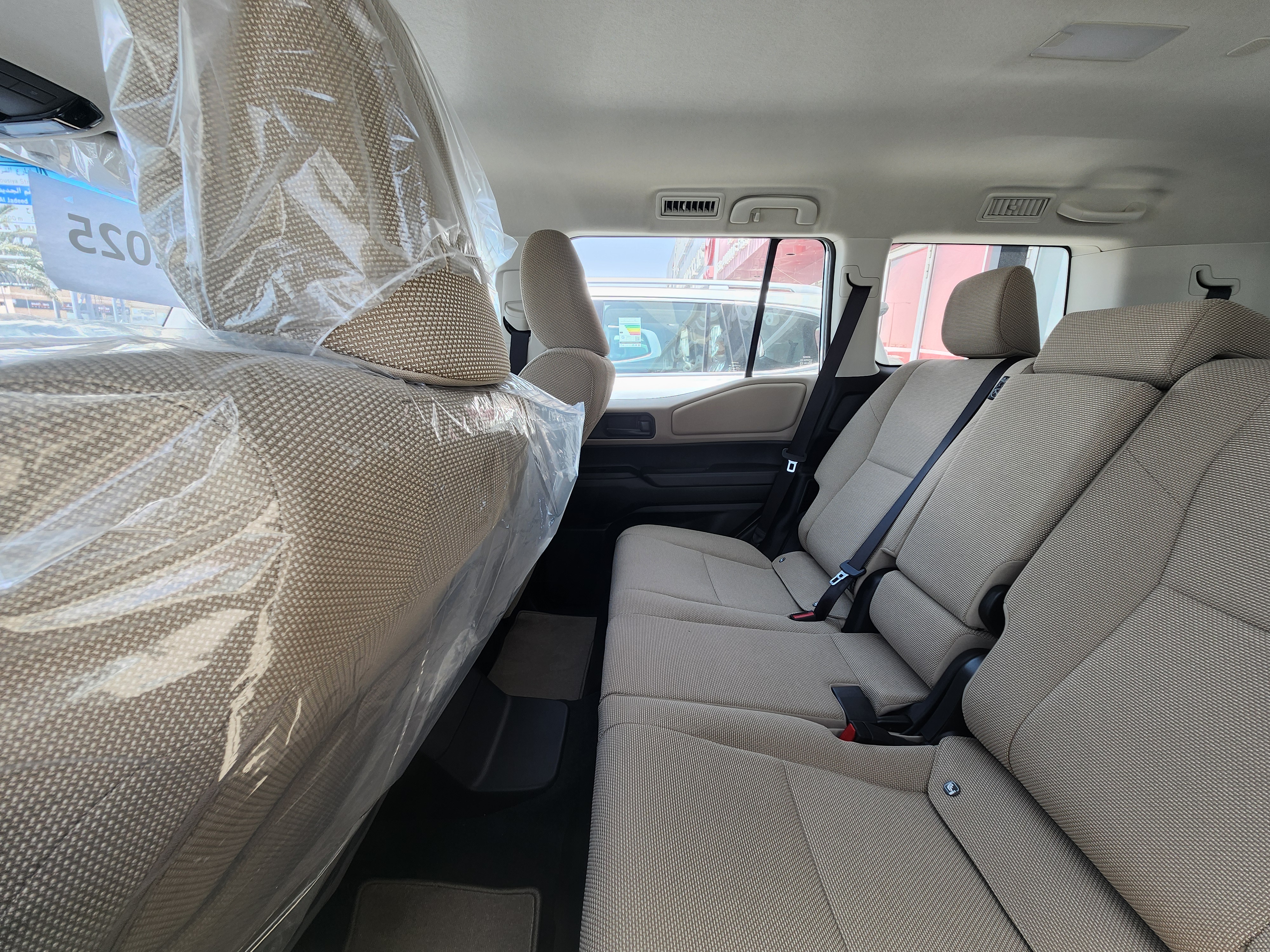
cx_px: 635
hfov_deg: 106.2
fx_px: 477
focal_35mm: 13
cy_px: 476
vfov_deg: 89.9
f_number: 2.2
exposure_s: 1/109
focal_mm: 2.2
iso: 50
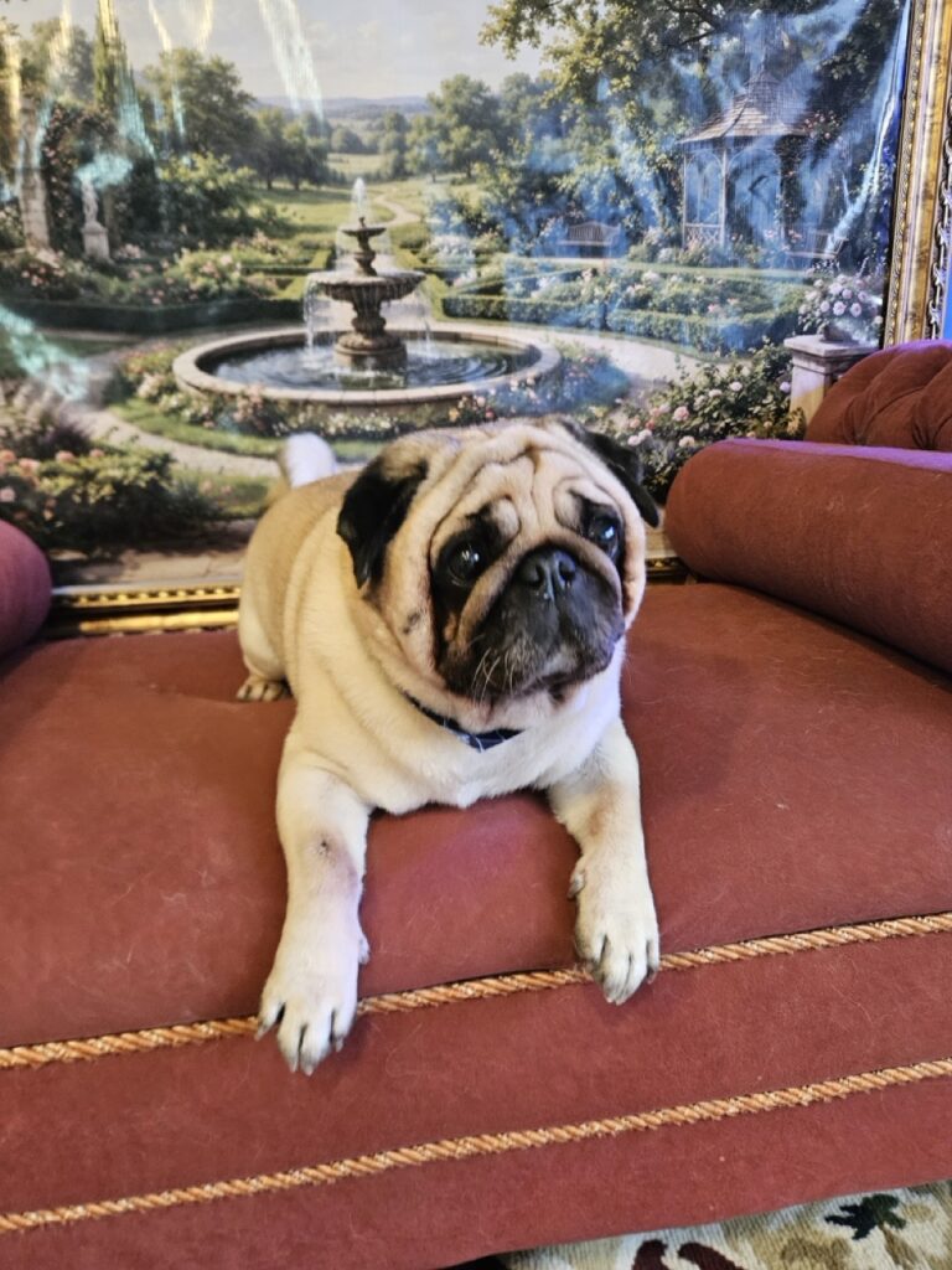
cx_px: 476
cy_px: 635
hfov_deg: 58.9
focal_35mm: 23
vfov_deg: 73.9
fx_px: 843
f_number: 1.8
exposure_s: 1/120
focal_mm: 5.4
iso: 1000
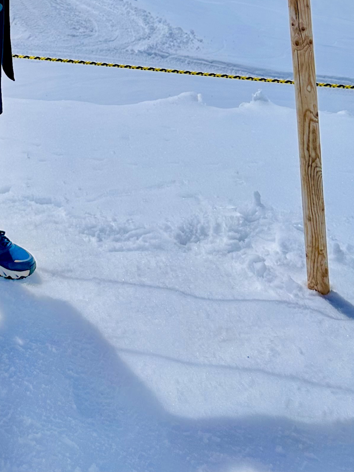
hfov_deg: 23.0
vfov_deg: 27.1
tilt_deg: -4.6
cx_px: -3
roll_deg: +1.4
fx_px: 832
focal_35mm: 61
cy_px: -128
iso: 80
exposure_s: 1/15625
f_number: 1.78
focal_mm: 6.86
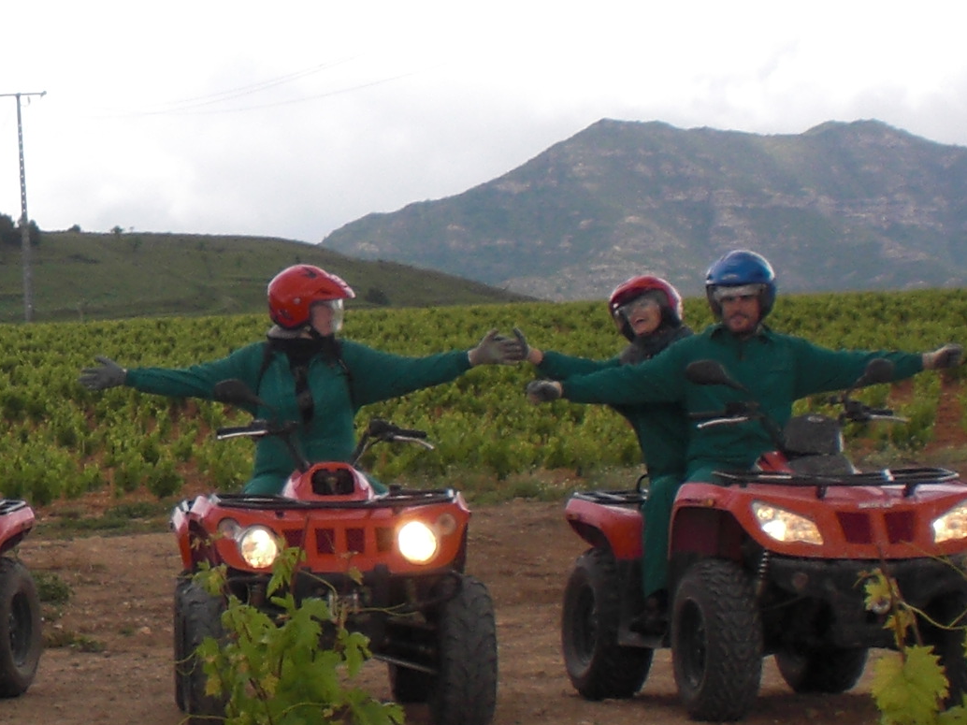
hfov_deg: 15.6
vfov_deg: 12.3
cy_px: 438
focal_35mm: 120
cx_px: -279
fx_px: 3351
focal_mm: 6.3
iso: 64
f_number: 5.6
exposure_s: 1/200
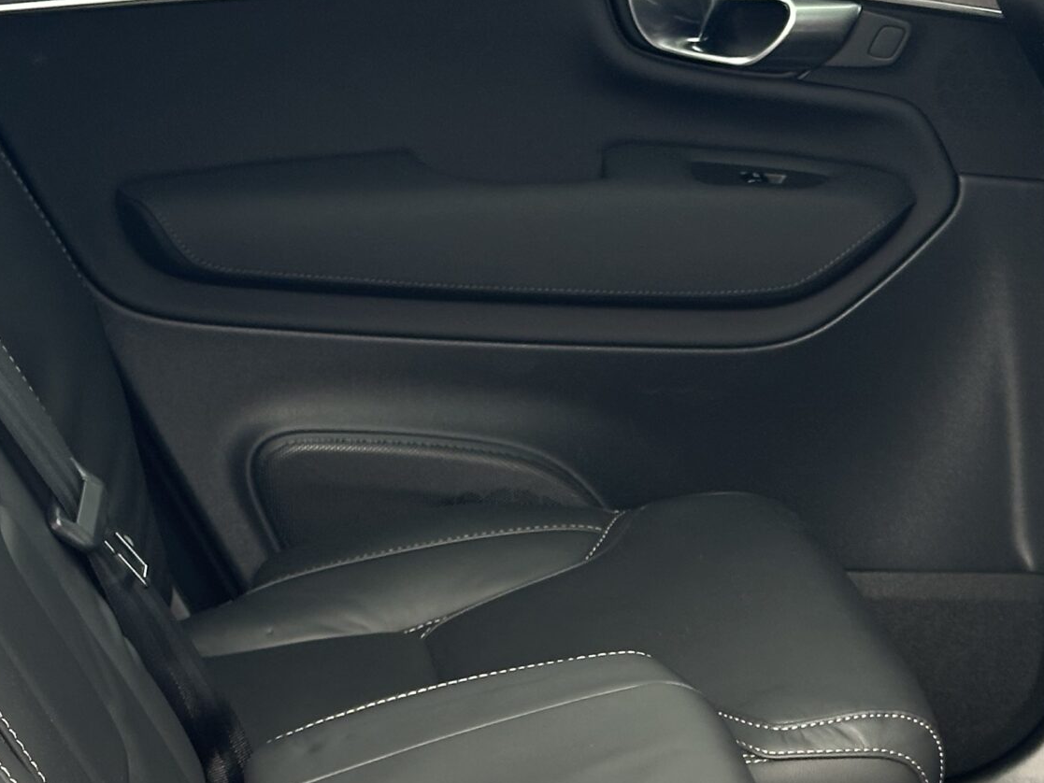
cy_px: 654
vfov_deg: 13.4
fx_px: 3318
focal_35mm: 110
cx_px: 767
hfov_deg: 17.8
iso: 64
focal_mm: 6.86
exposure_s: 1/121
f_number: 1.78
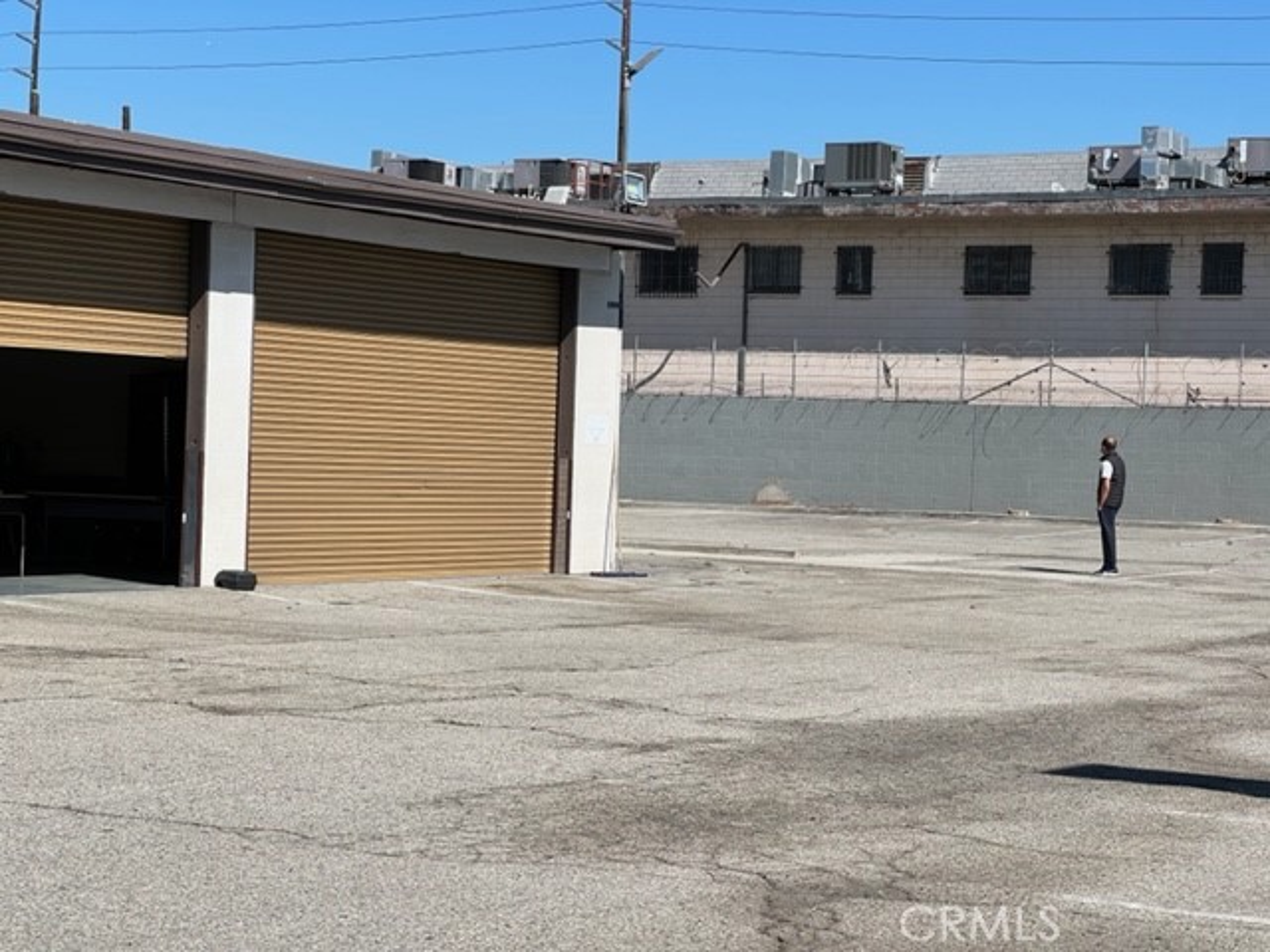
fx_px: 2825
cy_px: 476
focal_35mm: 77
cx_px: 635
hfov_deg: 25.3
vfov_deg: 19.1
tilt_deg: -0.8
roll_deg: -2.3
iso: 32
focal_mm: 9
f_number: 2.8
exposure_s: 1/1143
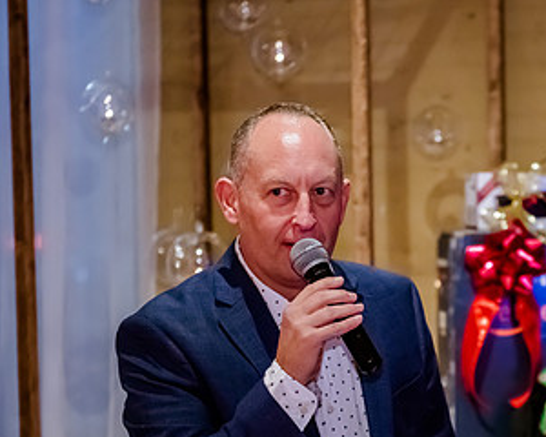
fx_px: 2101
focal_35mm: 130
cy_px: 321
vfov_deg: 11.8
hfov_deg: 14.7
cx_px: 453
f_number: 2.8
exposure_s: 1/200
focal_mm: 70
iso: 5000
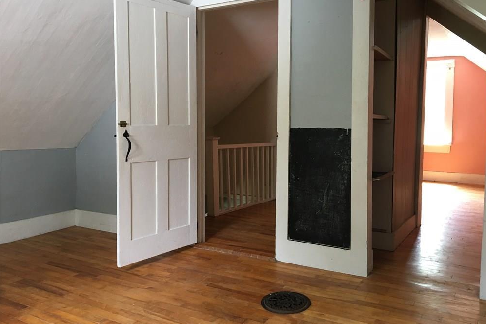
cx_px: 248
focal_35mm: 31
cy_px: 147
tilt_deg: -3.1
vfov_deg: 42.3
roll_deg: -0.6
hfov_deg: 60.3
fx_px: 418
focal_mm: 4.15
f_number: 2.2
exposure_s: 1/30
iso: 80
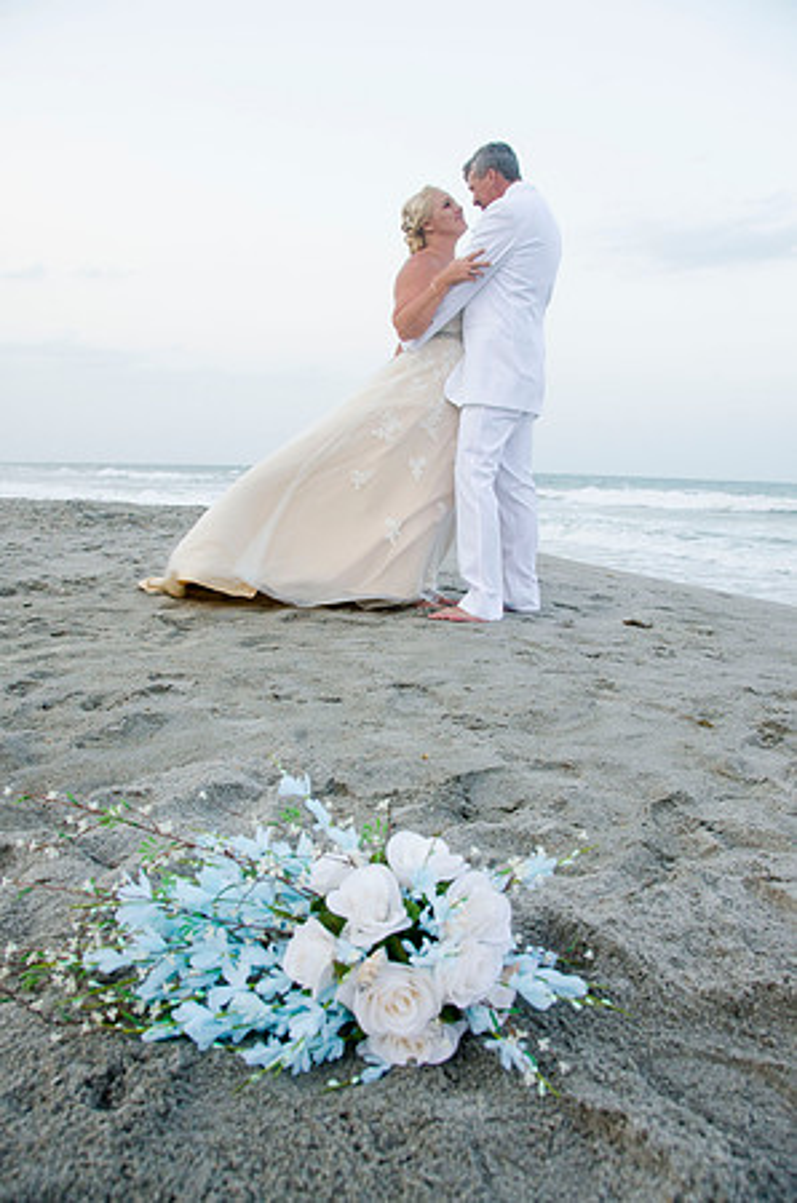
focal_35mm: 27
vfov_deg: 67.5
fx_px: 901
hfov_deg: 47.7
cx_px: 398
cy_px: 602
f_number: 5.6
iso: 200
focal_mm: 18
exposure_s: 1/100
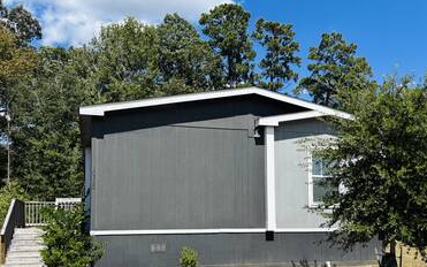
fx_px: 442
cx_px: 222
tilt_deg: +4.2
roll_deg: +1.0
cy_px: 194
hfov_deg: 51.5
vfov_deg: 33.0
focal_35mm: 38
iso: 50
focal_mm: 5.96
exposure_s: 1/3650
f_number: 1.6
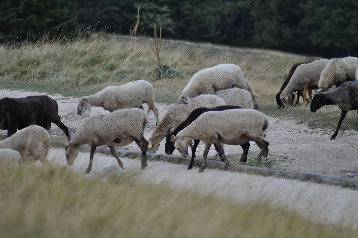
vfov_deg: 3.0
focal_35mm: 450
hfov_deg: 4.6
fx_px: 4469
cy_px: 119
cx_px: 179
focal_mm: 300
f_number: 5.6
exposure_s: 1/1000
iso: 450
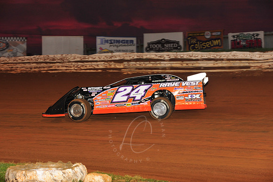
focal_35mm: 105
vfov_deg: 13.0
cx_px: 136
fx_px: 796
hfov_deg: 19.5
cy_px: 91
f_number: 6.3
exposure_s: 1/320
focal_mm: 105
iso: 1000
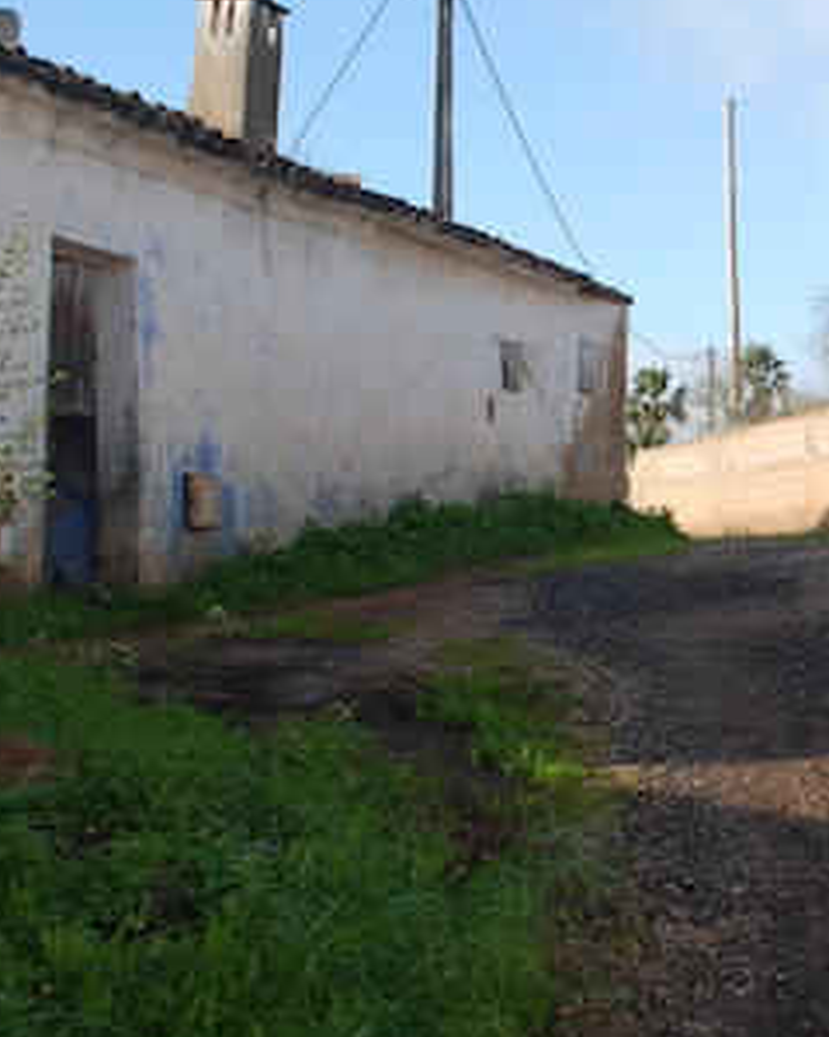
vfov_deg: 28.7
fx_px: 2025
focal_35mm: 66
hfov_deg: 22.0
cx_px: 881
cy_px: 510
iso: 250
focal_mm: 20
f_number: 7.1
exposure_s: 1/200
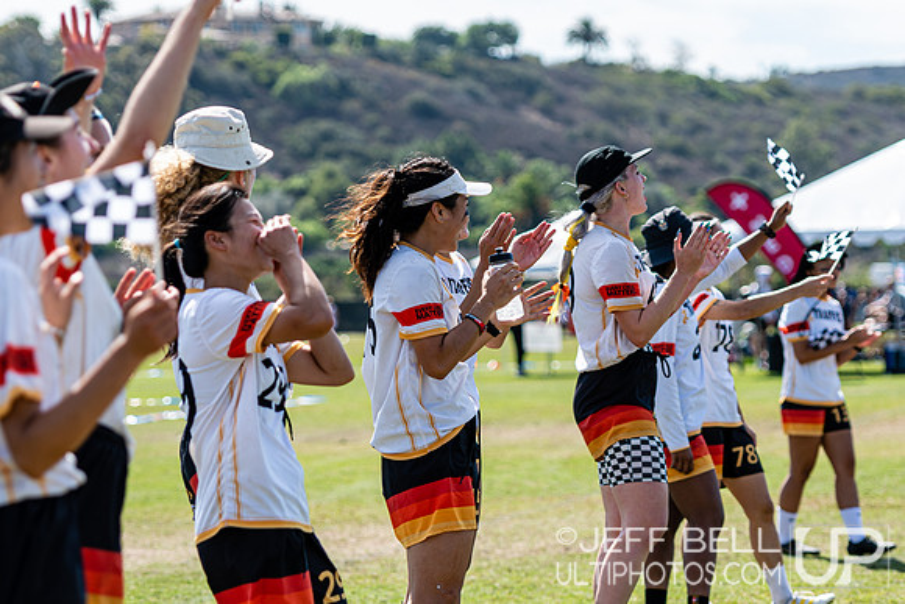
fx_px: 4557
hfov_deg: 11.3
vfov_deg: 7.6
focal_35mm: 181
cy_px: 246
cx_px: 487
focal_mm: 102
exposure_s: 1/800
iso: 100
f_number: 3.2
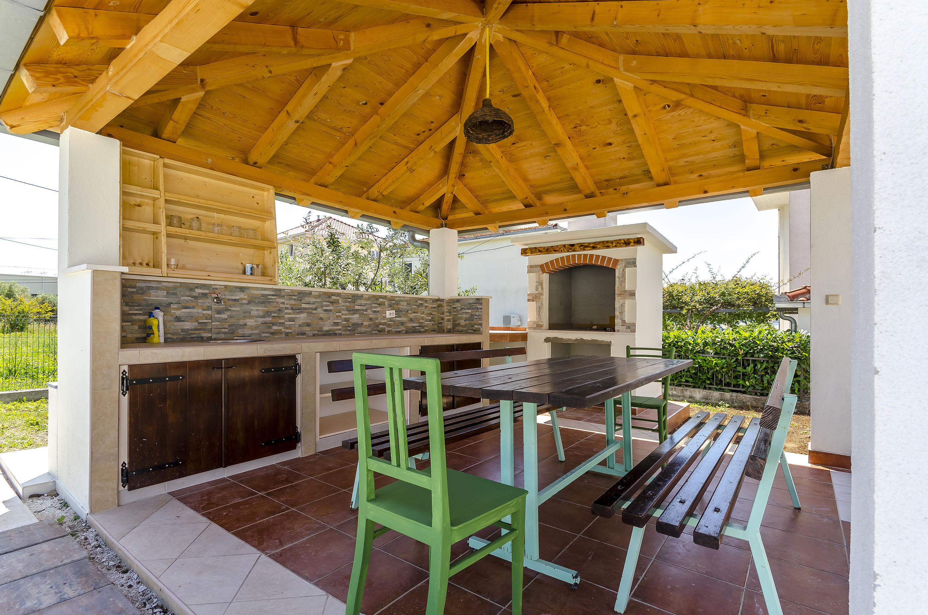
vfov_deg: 71.8
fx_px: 424
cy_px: 308
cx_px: 464
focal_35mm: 16
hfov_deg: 95.1
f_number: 9
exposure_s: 1/250
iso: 100
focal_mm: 11
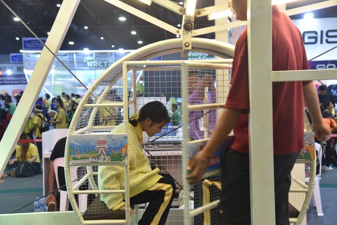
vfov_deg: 24.6
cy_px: 112
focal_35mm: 55
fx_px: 515
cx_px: 168
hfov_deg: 36.2
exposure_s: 1/40
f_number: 4
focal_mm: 55
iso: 1600
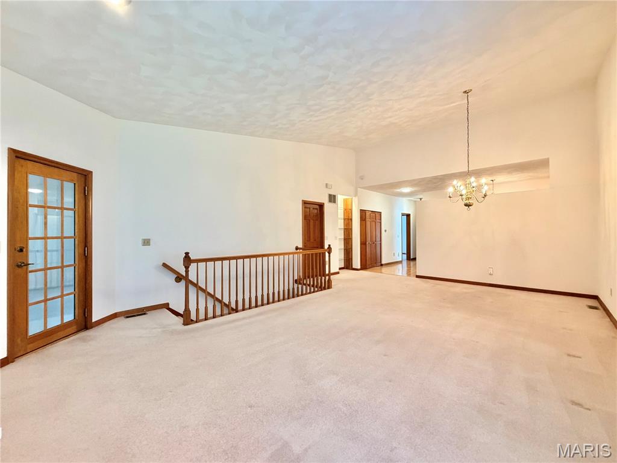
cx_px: 308
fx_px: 250
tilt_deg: +0.2
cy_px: 232
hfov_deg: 102.1
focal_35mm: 14
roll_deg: +0.7
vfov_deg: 85.7
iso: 400
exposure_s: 1/60
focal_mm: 2.22
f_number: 2.2
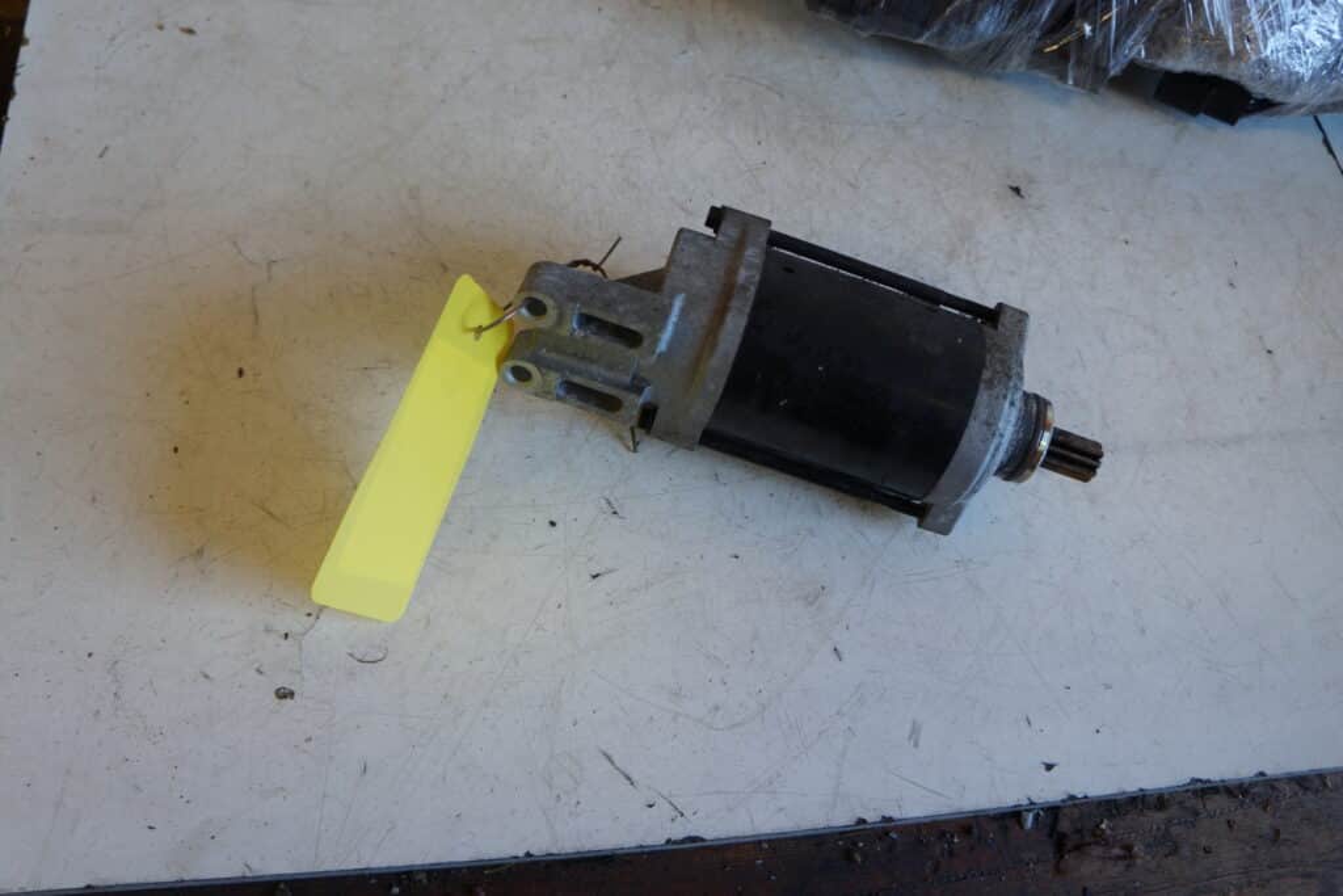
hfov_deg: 64.5
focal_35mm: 28
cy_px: 448
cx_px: 672
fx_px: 1063
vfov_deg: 45.7
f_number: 4
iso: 250
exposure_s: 1/60
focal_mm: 19
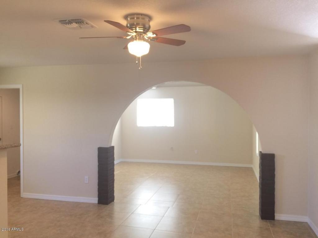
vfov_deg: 48.2
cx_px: 159
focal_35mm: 29
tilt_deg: -1.1
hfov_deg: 61.7
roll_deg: -0.8
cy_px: 119
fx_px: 266
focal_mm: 4.15
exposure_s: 1/15
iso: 32
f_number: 2.2
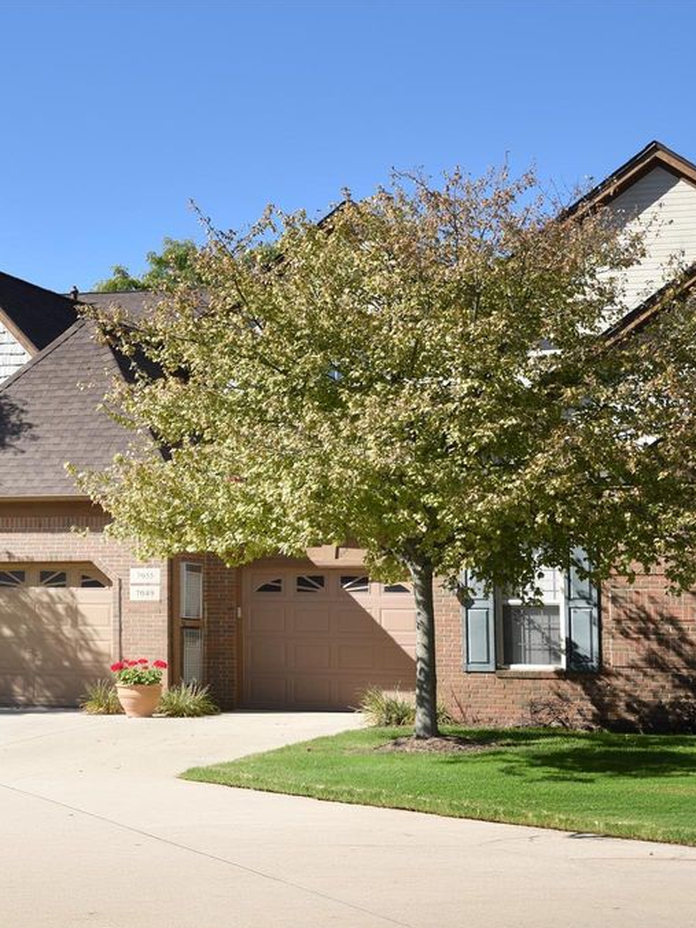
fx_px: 1367
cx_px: 240
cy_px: 467
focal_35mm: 51
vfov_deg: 37.5
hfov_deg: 28.4
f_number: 10
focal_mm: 35
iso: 160
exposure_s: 1/200
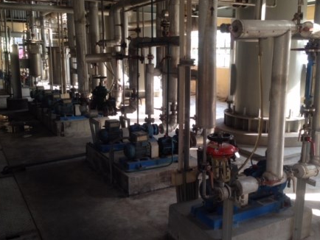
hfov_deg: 49.0
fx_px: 351
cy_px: 109
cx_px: 161
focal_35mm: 38
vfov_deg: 37.7
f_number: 2.4
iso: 64
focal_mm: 4.13
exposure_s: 1/30
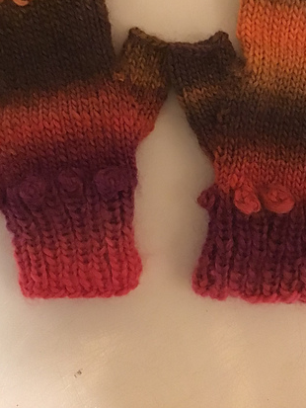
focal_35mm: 48
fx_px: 565
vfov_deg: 38.4
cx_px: 181
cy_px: 93
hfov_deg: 30.2
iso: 640
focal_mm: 3.3
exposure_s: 1/15
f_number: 2.4
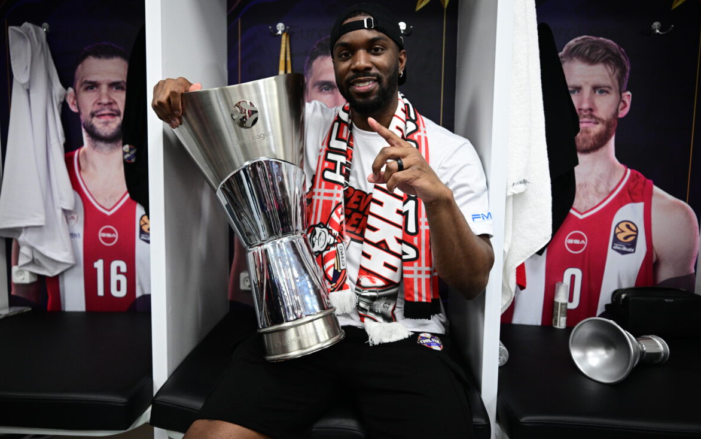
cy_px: 207
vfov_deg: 51.1
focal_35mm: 24
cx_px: 344
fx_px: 459
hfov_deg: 74.8
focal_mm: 23
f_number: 2.8
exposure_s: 1/400
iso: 2500
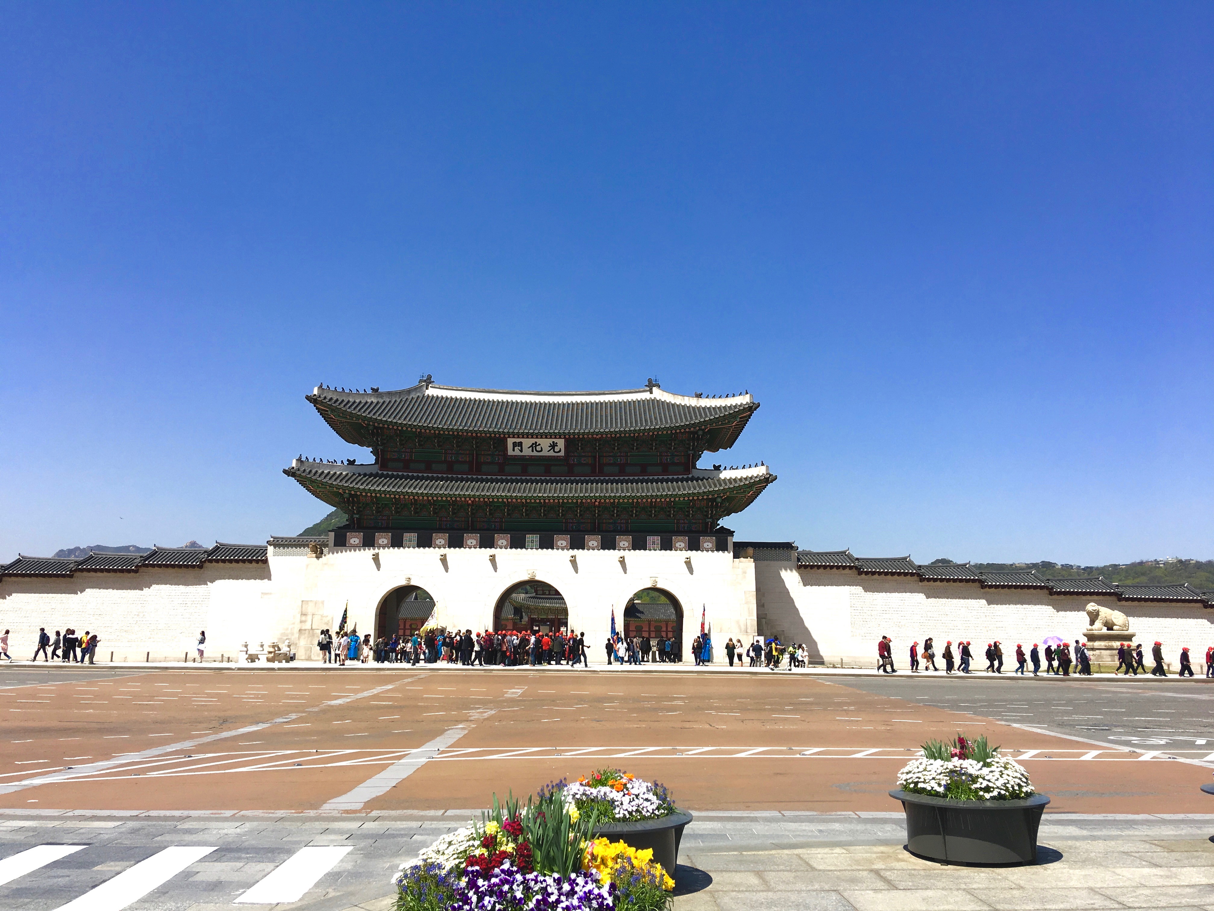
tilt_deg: +11.2
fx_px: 1017
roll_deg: -1.2
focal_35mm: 29
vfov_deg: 48.2
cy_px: 456
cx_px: 607
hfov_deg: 61.7
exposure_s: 1/2079
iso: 25
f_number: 2.2
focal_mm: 4.15
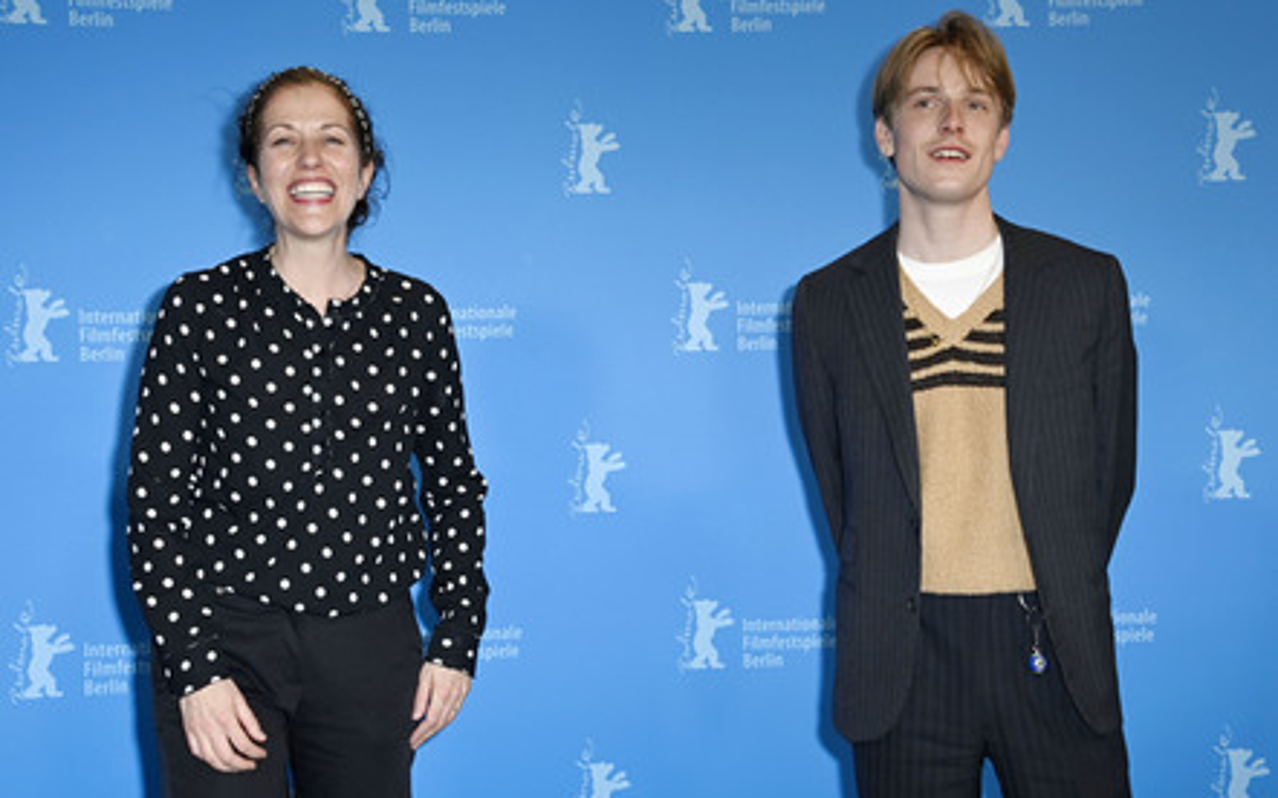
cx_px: 629
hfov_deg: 37.5
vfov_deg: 24.0
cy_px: 405
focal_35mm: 54
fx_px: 1880
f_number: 5.6
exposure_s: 1/250
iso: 800
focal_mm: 52
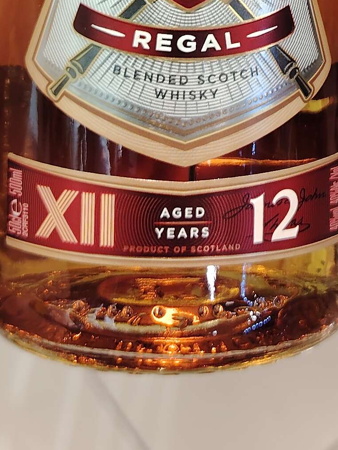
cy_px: -119
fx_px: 1224
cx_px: 239
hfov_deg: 15.7
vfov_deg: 19.4
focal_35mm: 94
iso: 356
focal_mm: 5.25
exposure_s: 1/50
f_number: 1.75
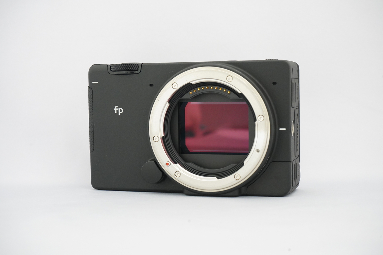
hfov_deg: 35.7
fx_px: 595
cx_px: 192
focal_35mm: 56
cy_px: 128
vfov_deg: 24.2
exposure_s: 1/30
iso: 6400
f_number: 11
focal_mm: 56
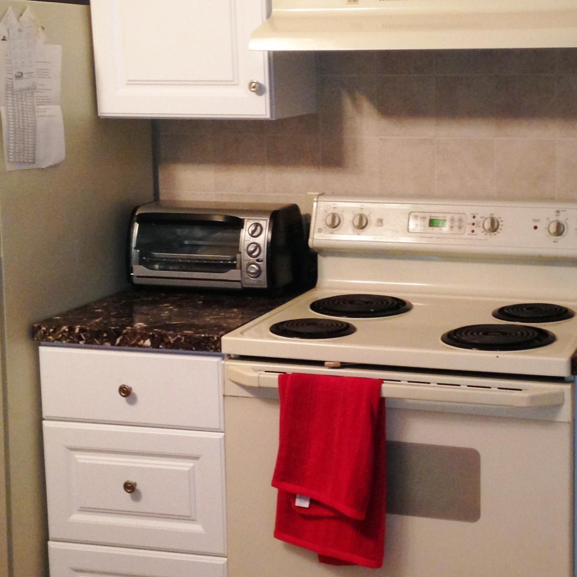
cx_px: 404
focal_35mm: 71
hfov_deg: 24.2
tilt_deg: -10.1
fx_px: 1339
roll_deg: +0.6
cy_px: 244
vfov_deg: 24.3
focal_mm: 4.12
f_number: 2.4
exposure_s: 1/20
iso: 125
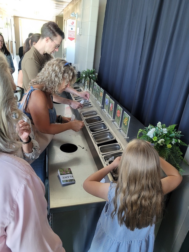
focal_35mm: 26
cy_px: 126
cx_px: 94
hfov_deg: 53.1
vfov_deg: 67.3
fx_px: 189
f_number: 1.8
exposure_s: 1/60
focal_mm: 5.4
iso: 250
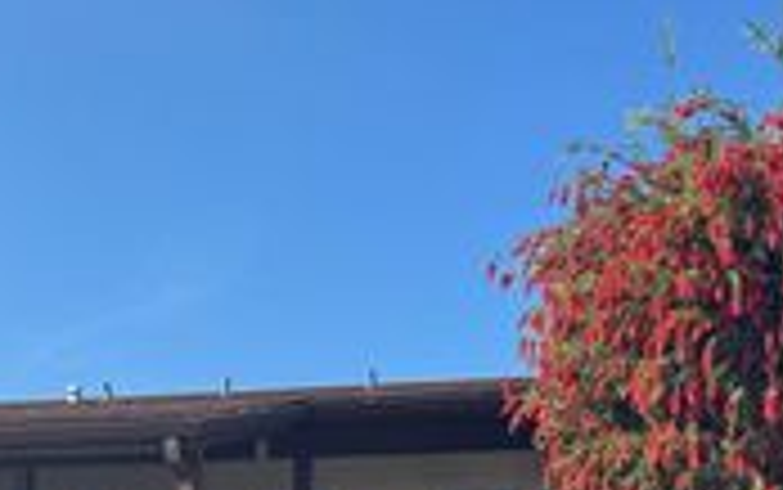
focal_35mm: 73
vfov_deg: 17.3
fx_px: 1559
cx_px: 144
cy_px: 537
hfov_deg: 27.6
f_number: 1.78
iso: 80
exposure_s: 1/3247
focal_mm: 6.76
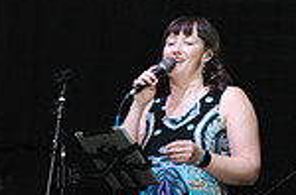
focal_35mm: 117
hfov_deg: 15.1
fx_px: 959
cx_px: -240
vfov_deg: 10.8
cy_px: 364
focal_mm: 28
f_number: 2.8
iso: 500
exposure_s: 1/200
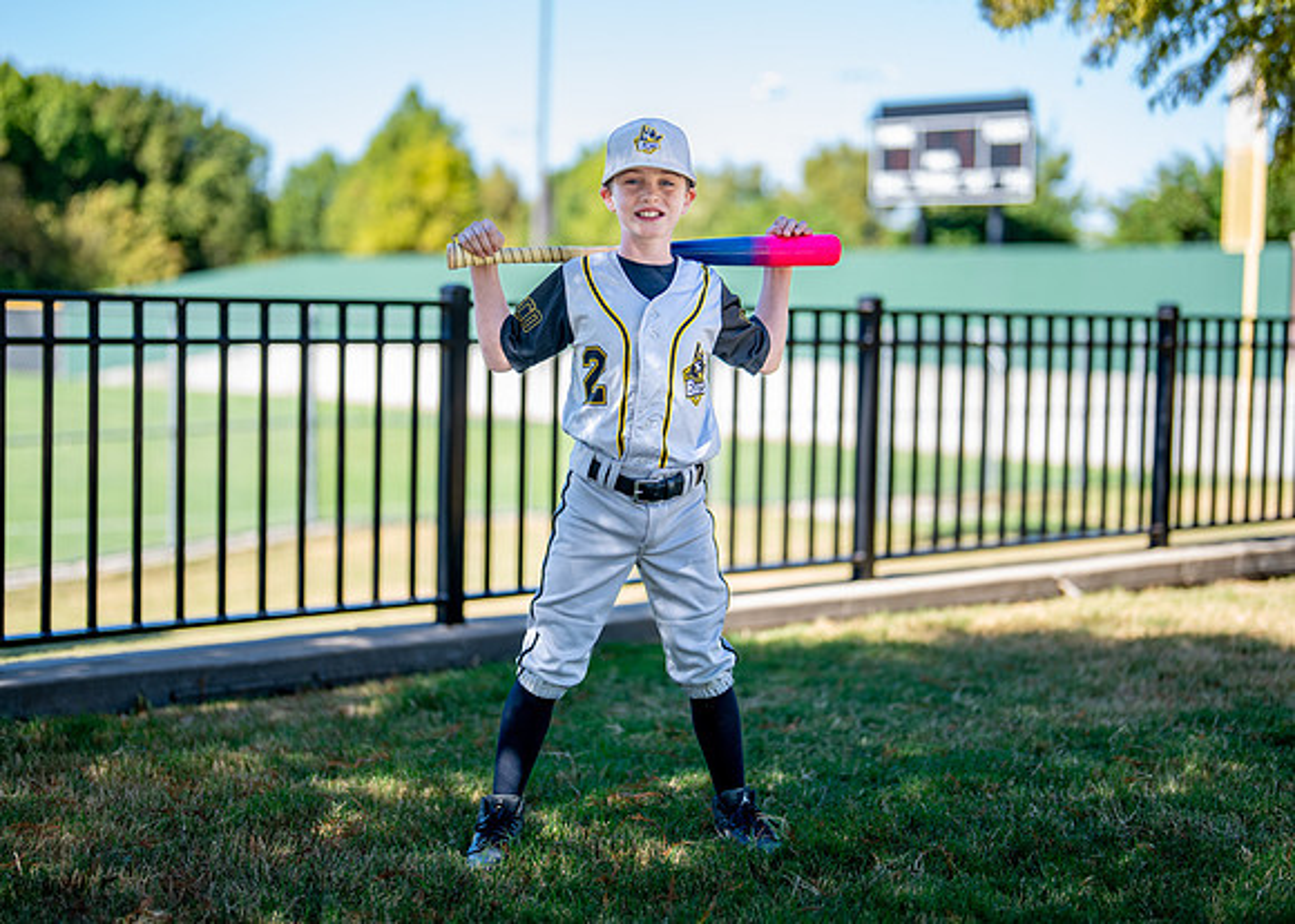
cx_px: 666
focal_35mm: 59
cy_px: 429
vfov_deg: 23.9
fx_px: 2187
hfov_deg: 33.0
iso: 100
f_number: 1.2
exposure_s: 1/1600
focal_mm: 50
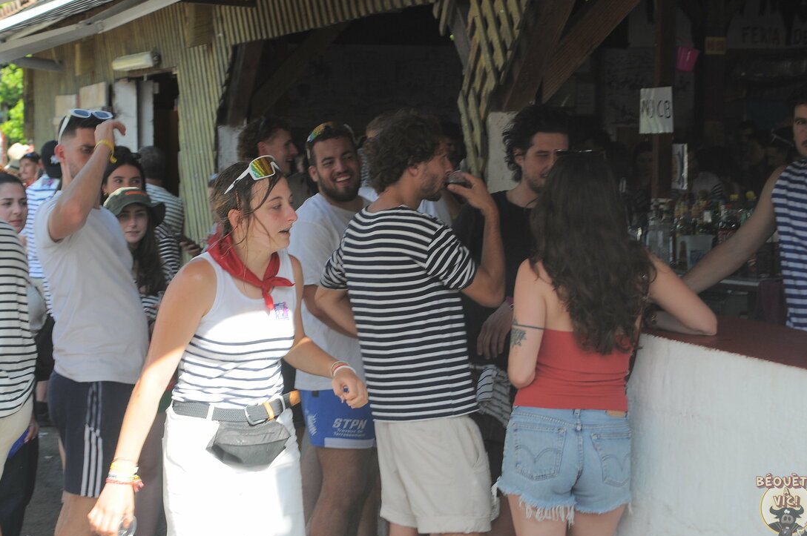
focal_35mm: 81
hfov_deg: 25.1
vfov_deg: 16.8
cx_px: 370
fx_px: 1814
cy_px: 242
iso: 200
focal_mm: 48
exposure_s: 1/160
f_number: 6.3
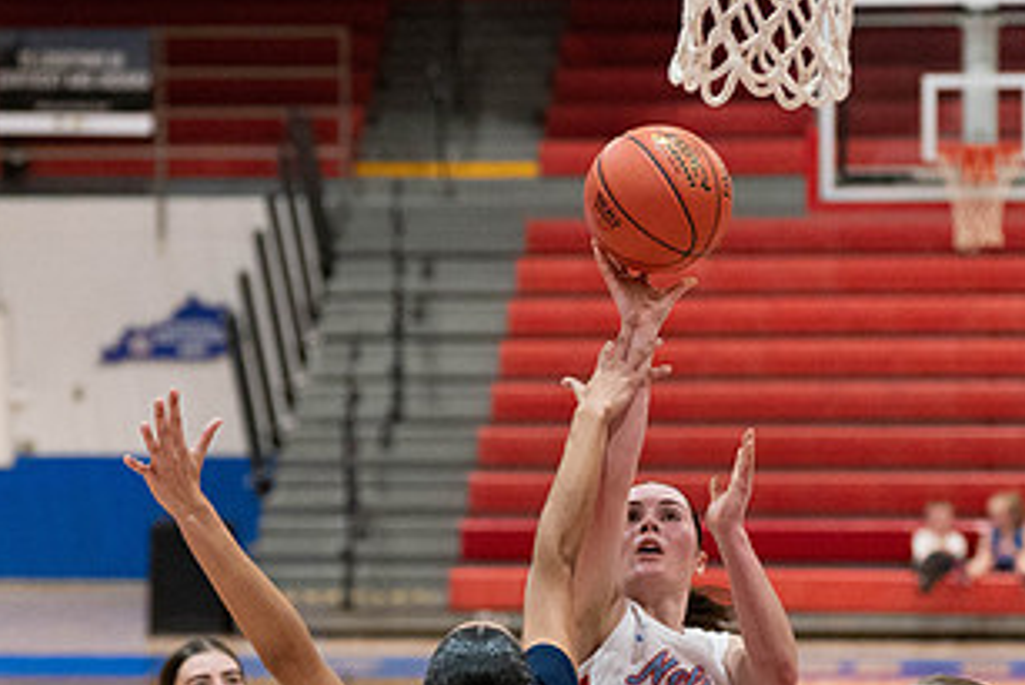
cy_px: 552
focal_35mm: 181
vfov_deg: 7.6
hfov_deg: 11.4
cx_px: 537
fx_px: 5156
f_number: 2.8
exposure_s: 1/1000
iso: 5000
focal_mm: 84
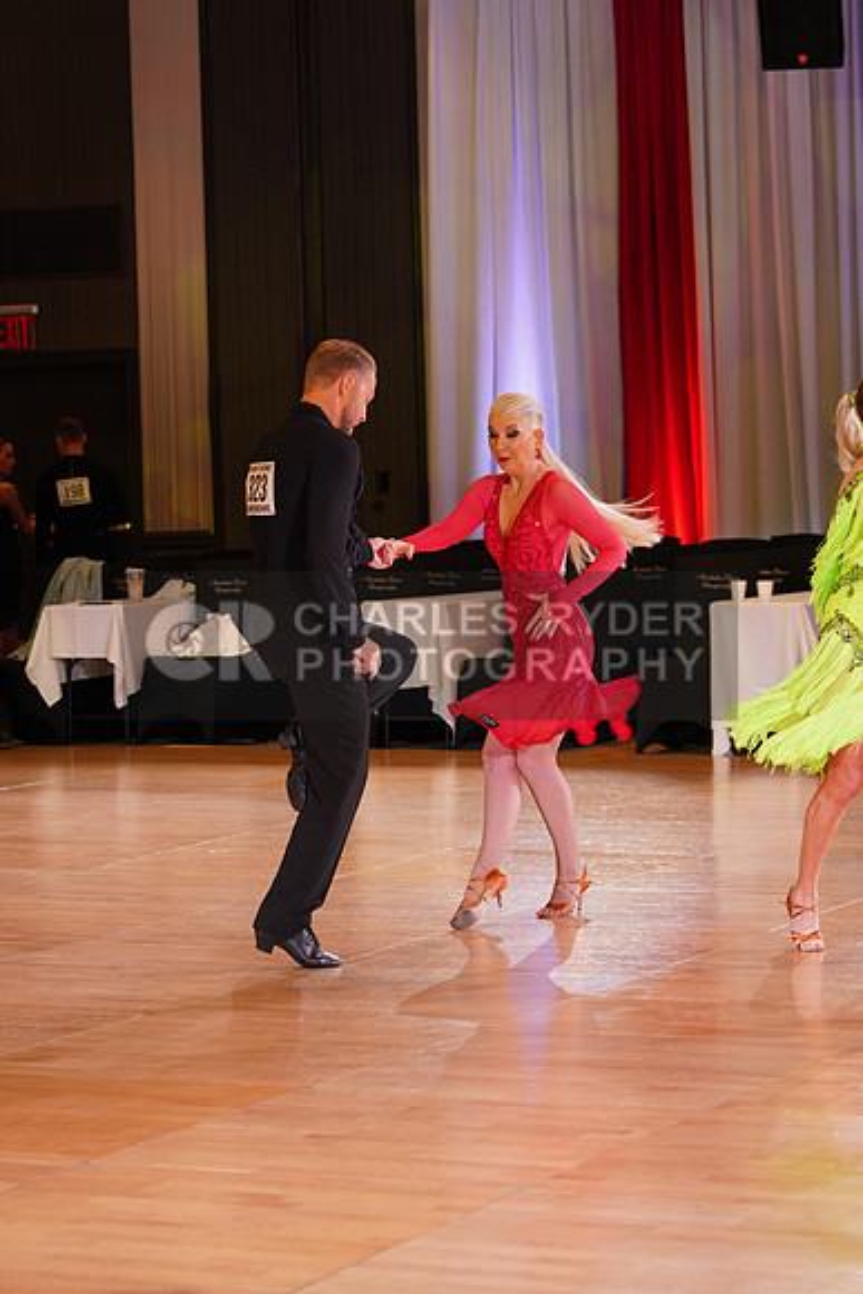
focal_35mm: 105
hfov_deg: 13.0
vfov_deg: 19.5
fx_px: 3773
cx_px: 432
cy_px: 647
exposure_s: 1/160
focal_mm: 105
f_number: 5
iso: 1600
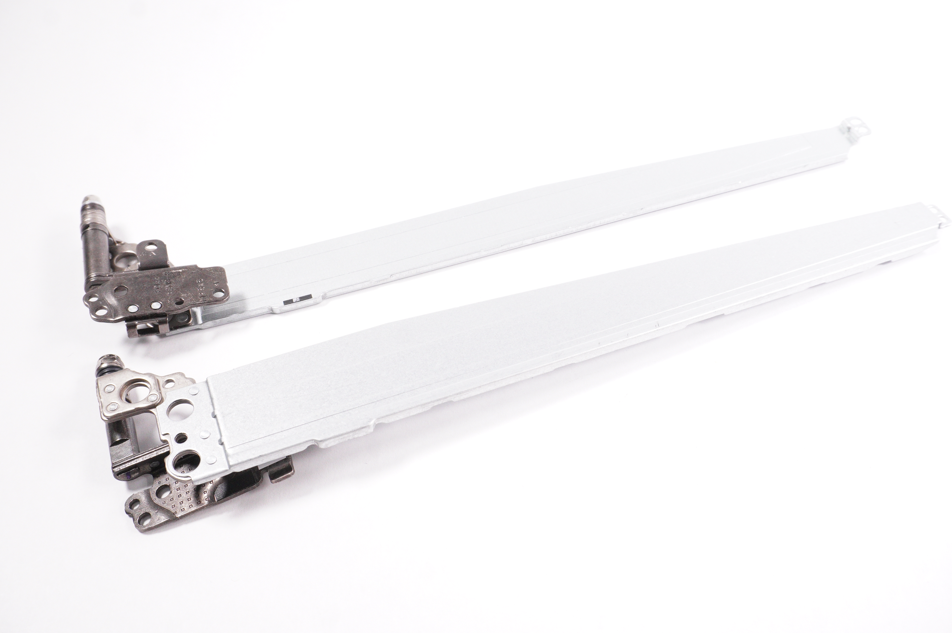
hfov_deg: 55.1
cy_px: 316
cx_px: 476
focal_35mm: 34
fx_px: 912
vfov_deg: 38.3
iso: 2500
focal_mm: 23
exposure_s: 1/250
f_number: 9
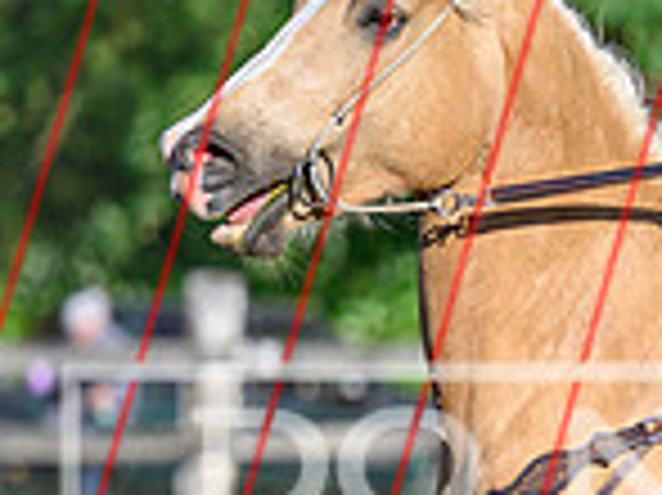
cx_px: 794
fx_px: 11083
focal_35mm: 580
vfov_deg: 2.6
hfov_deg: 3.4
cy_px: 457
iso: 200
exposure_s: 1/2500
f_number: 2.8
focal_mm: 140
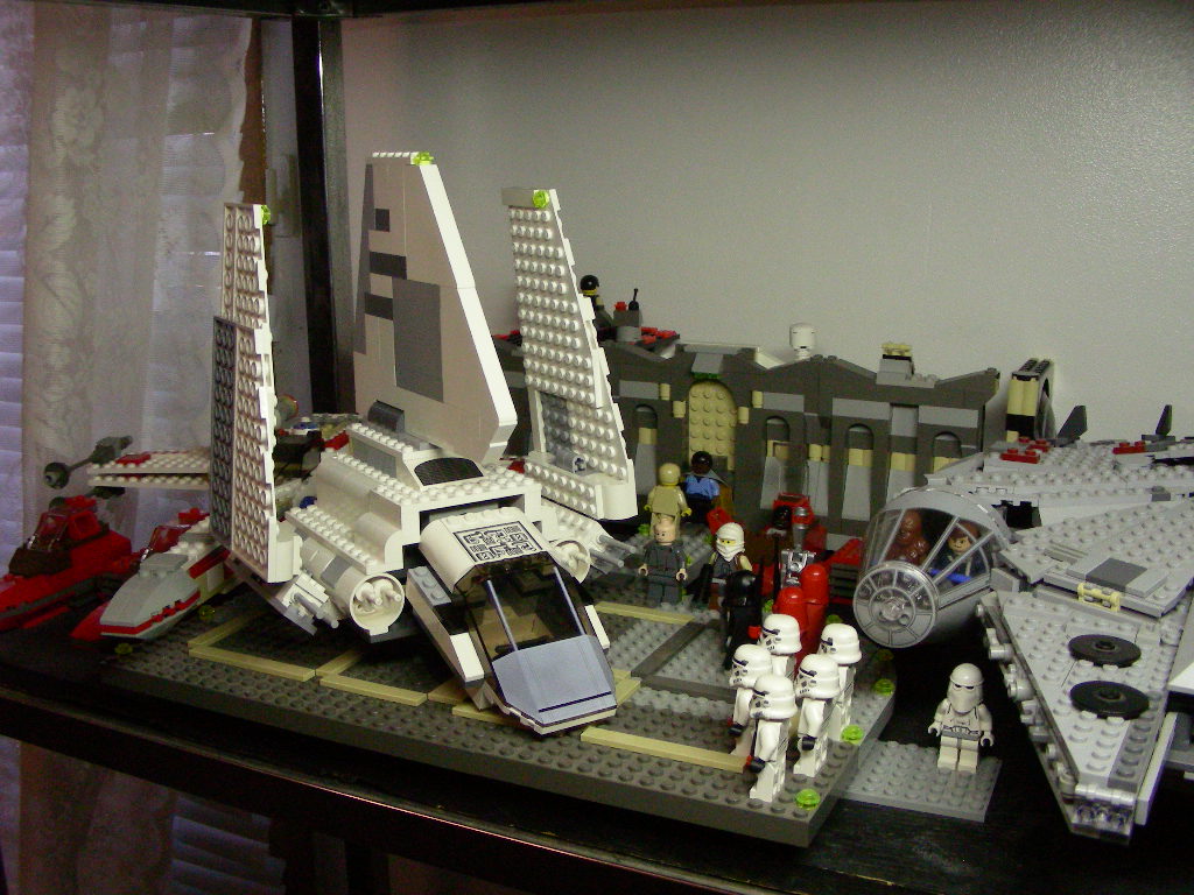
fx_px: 1311
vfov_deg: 37.7
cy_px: 448
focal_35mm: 38
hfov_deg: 49.0
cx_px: 597
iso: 400
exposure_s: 1/44.7
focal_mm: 6.3
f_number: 3.5
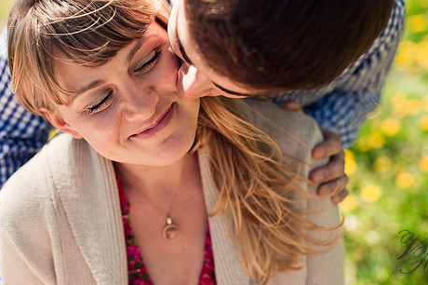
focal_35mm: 63
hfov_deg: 31.9
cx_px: 189
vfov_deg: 21.5
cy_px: 113
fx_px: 748
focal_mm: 50
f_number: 2.5
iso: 200
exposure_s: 1/1600
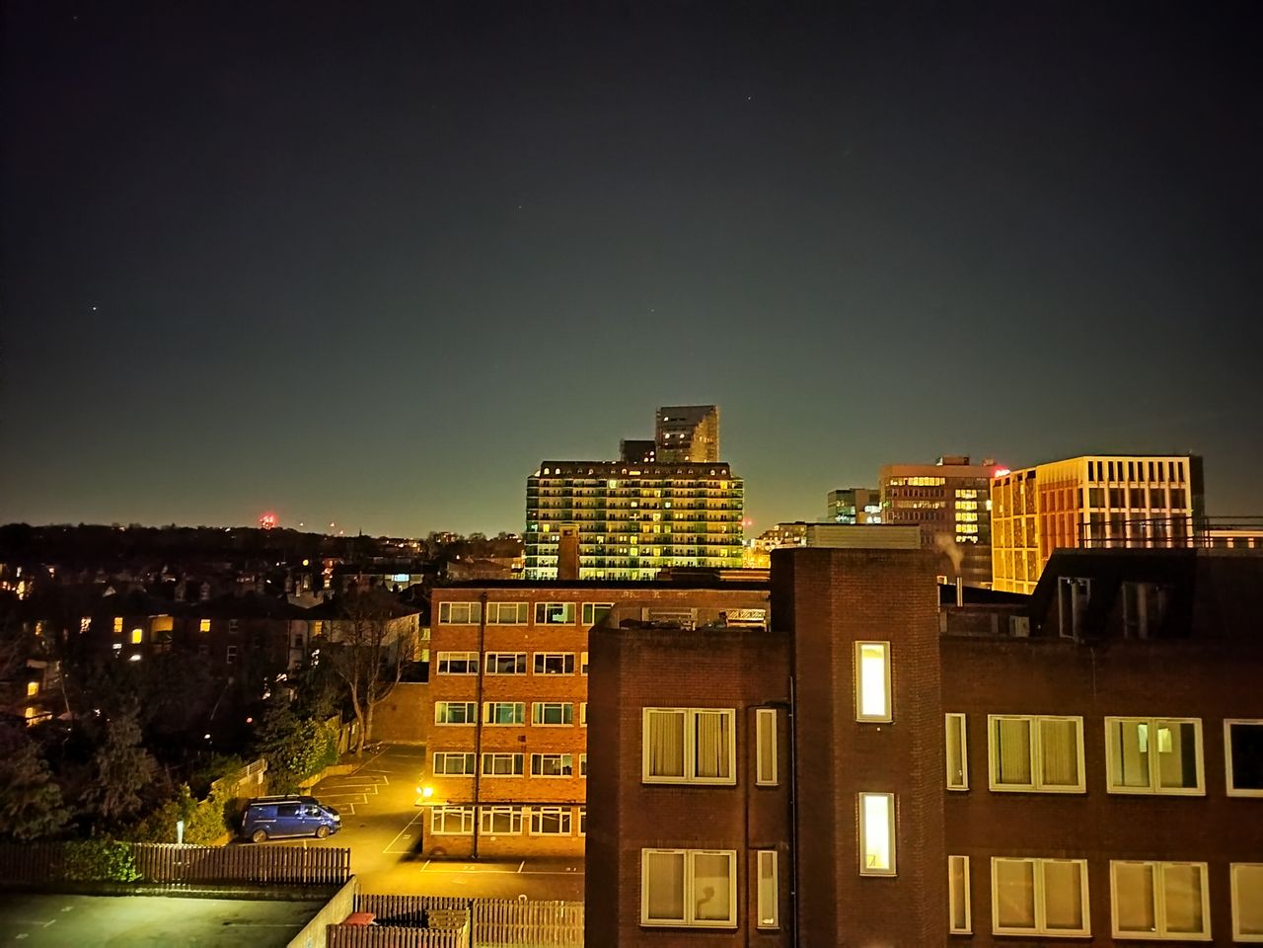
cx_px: 632
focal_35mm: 24
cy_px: 474
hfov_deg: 71.6
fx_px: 876
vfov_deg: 56.8
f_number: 1.7
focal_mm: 5.24
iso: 20928
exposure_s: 1/9
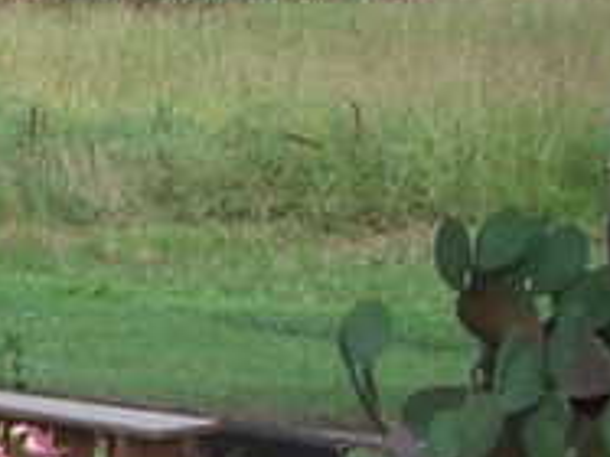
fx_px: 2871
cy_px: 930
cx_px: -610
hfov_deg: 11.0
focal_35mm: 163
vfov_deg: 8.6
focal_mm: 6.3
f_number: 3.3
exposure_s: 1/320
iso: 100
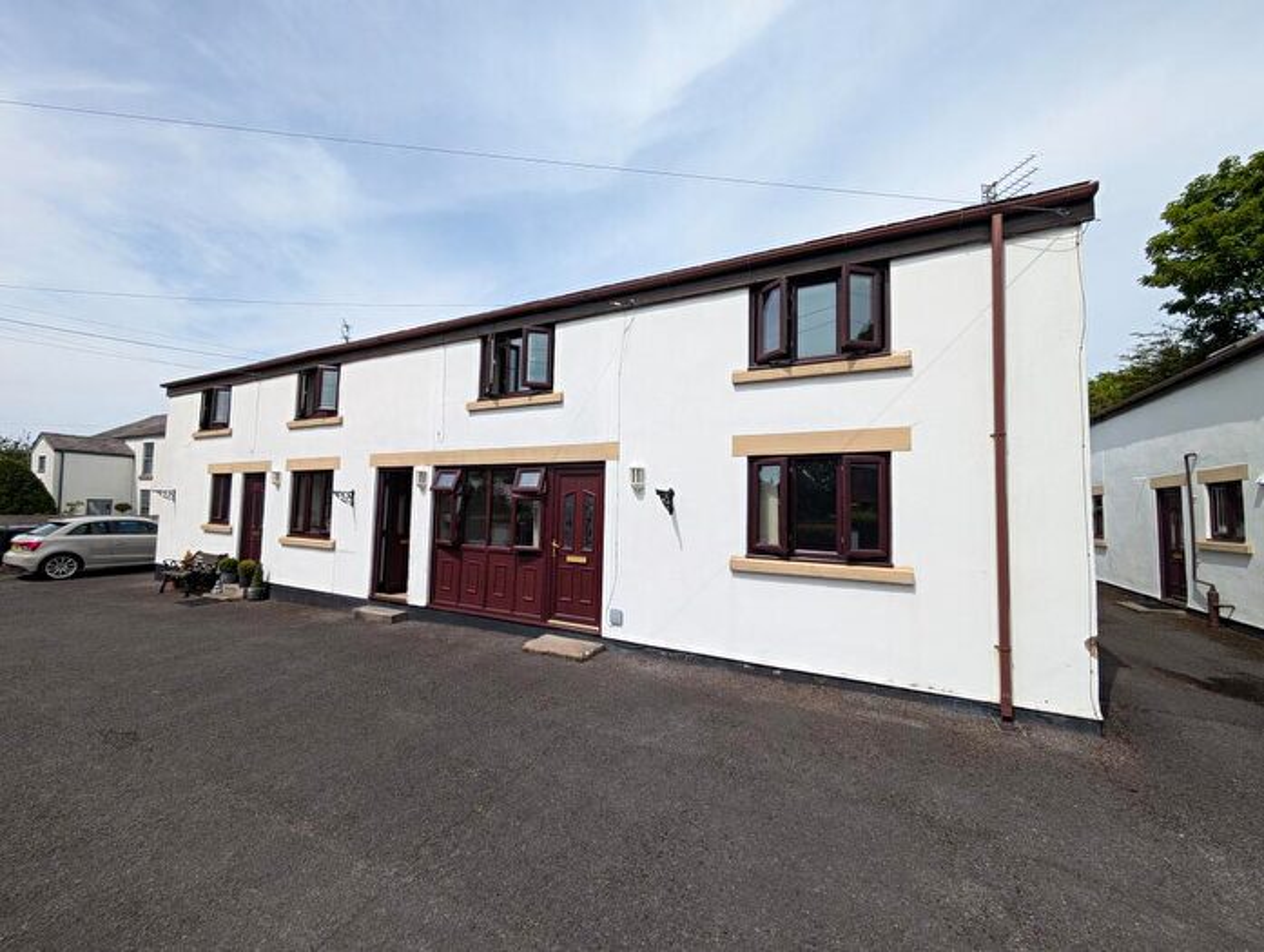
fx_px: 439
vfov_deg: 94.7
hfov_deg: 110.4
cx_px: 632
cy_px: 476
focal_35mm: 12
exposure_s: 1/3906
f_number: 1.7
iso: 79
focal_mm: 2.02
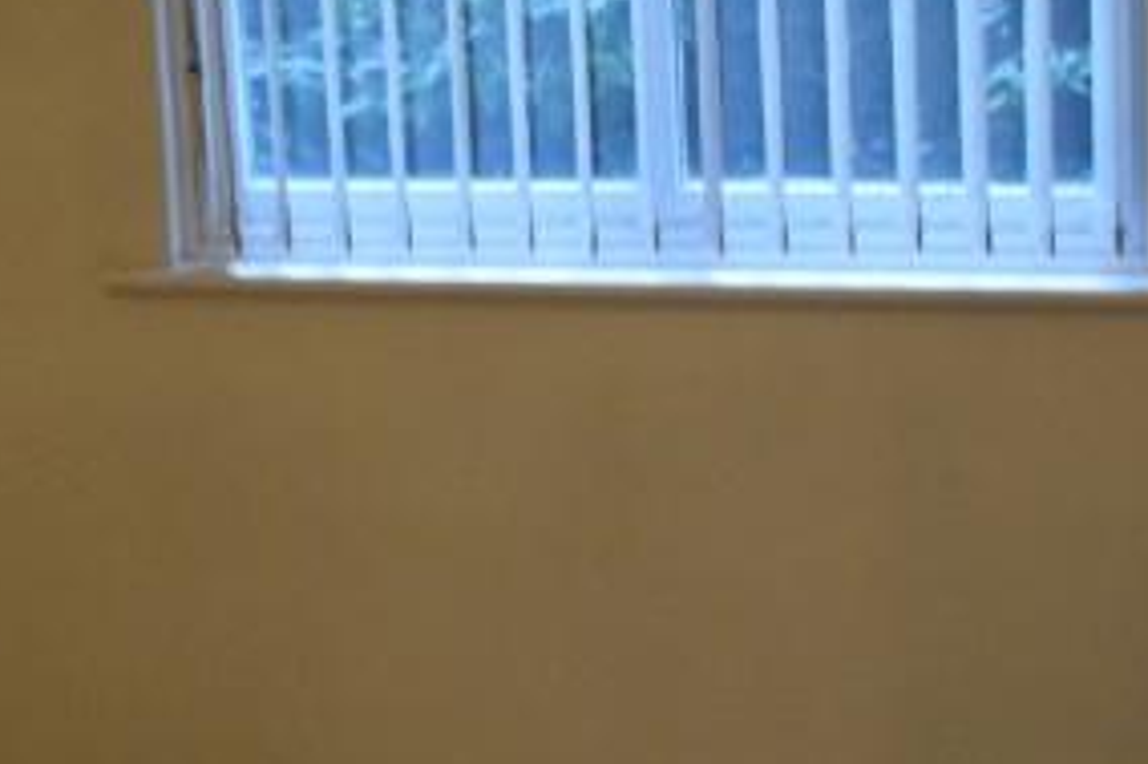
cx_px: 388
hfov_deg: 17.2
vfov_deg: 11.5
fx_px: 3792
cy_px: 548
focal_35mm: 119
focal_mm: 22
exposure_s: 1/100
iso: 3200
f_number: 3.8
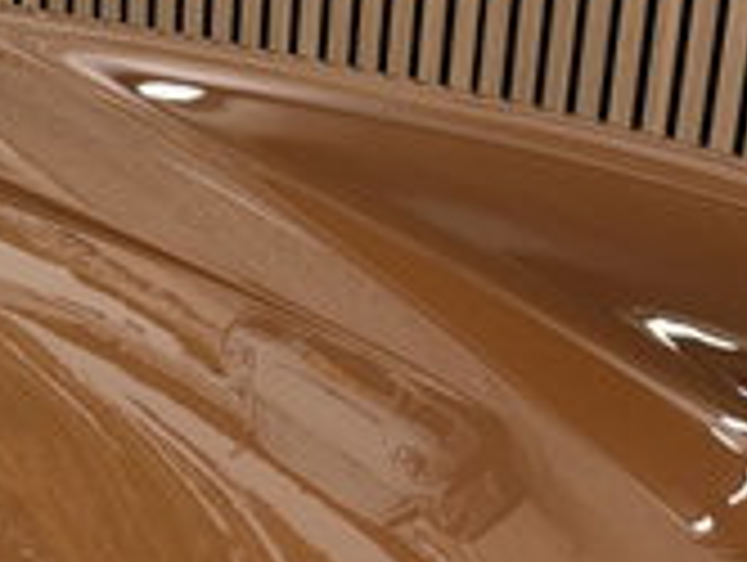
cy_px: 796
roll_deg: +1.2
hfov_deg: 17.0
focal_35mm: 111
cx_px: -126
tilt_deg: -30.1
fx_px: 2399
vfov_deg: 12.8
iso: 250
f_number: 1.78
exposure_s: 1/50
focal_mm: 6.76
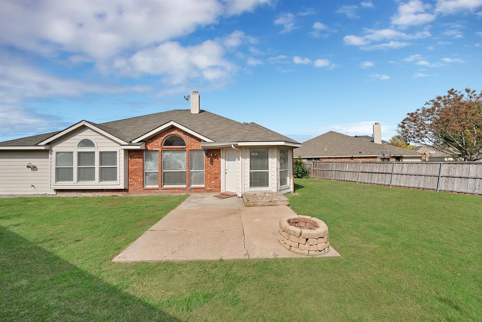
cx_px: 241
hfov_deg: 112.6
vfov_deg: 90.1
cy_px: 161
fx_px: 161
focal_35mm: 12
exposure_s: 1/400
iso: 640
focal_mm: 12
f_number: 9
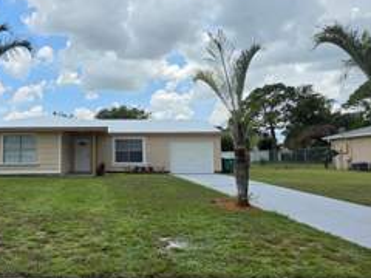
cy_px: 129
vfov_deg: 53.0
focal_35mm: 26
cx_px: 102
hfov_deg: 64.1
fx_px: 279
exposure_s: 1/2371
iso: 32
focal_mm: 2.2
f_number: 1.9
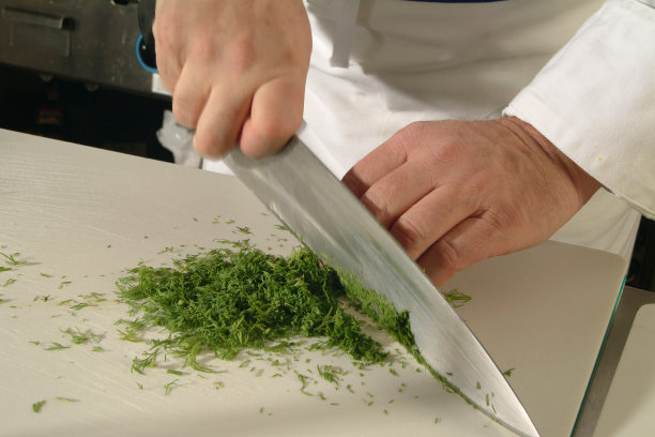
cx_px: 328
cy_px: 218
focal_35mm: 52
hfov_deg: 37.9
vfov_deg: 25.8
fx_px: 955
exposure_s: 1/90
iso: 100
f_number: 9.5
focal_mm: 35
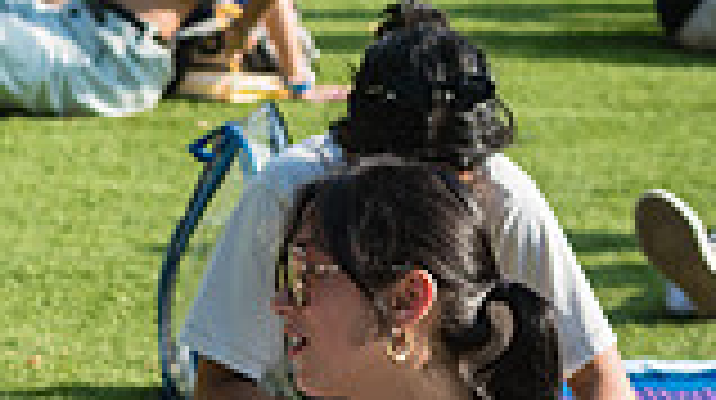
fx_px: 6296
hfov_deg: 6.5
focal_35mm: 332
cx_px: -207
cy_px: 483
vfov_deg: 3.6
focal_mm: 86
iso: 250
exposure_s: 1/500
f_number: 4.5
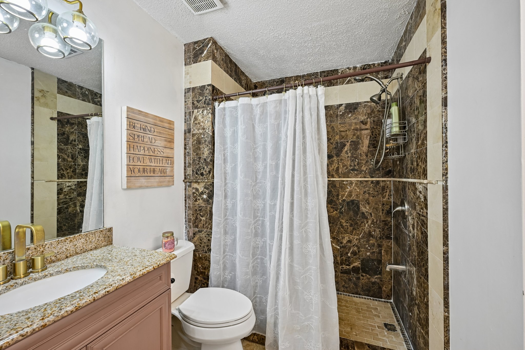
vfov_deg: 77.3
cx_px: 262
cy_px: 175
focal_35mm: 15
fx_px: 219
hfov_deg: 100.4
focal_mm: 15
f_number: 8
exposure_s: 1/15
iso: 280
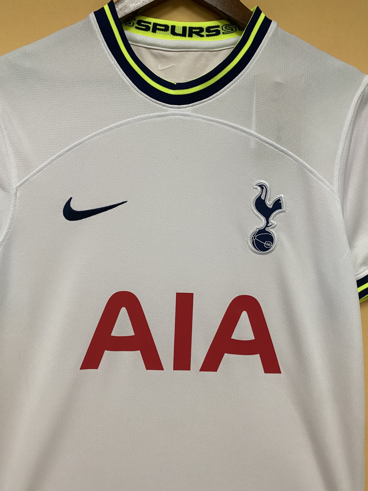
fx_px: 369
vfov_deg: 67.3
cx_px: 184
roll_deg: -0.5
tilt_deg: -4.1
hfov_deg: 53.1
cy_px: 246
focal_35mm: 26
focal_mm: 4.25
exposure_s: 1/50
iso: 100
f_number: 1.8
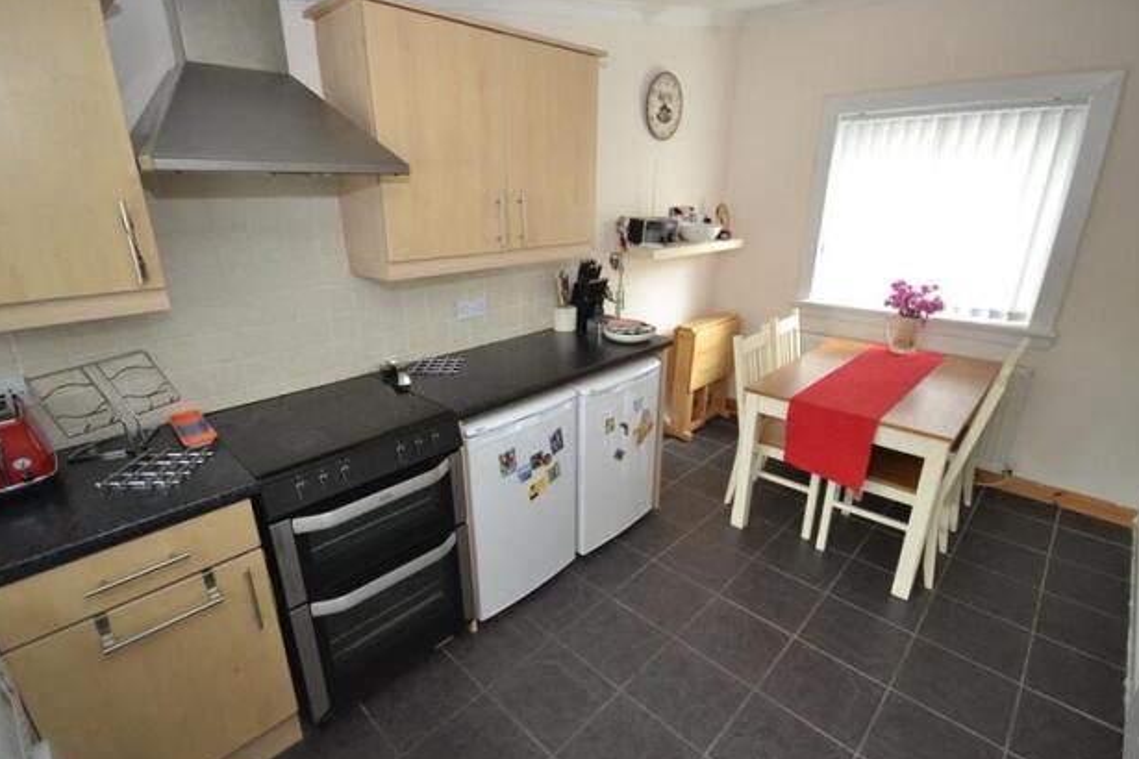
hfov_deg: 96.7
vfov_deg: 73.7
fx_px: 506
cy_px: 386
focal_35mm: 16
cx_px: 572
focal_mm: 10
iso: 1600
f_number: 4
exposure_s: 1/125
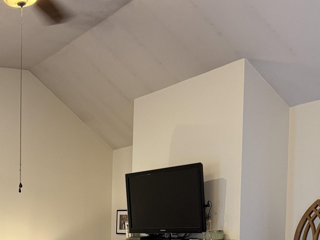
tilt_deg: +0.8
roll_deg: +0.1
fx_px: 573
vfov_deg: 22.8
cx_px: 16
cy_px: 237
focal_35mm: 62
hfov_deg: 29.5
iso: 320
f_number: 1.78
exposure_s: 1/60
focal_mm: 6.76
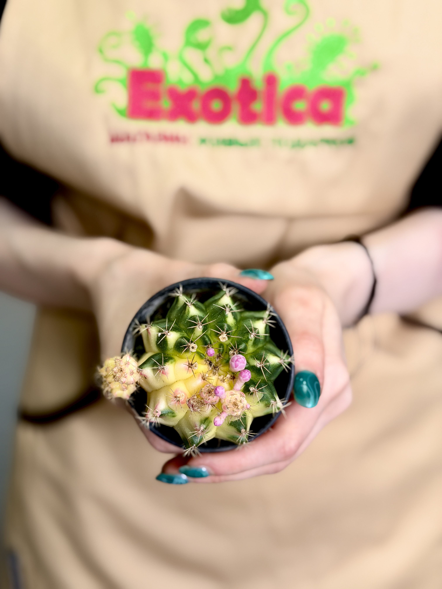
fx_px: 817
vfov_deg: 39.7
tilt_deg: -18.7
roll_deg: +0.8
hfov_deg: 30.3
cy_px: 294
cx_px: 221
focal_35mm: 48
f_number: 1.78
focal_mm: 6.76
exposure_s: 1/168
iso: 50
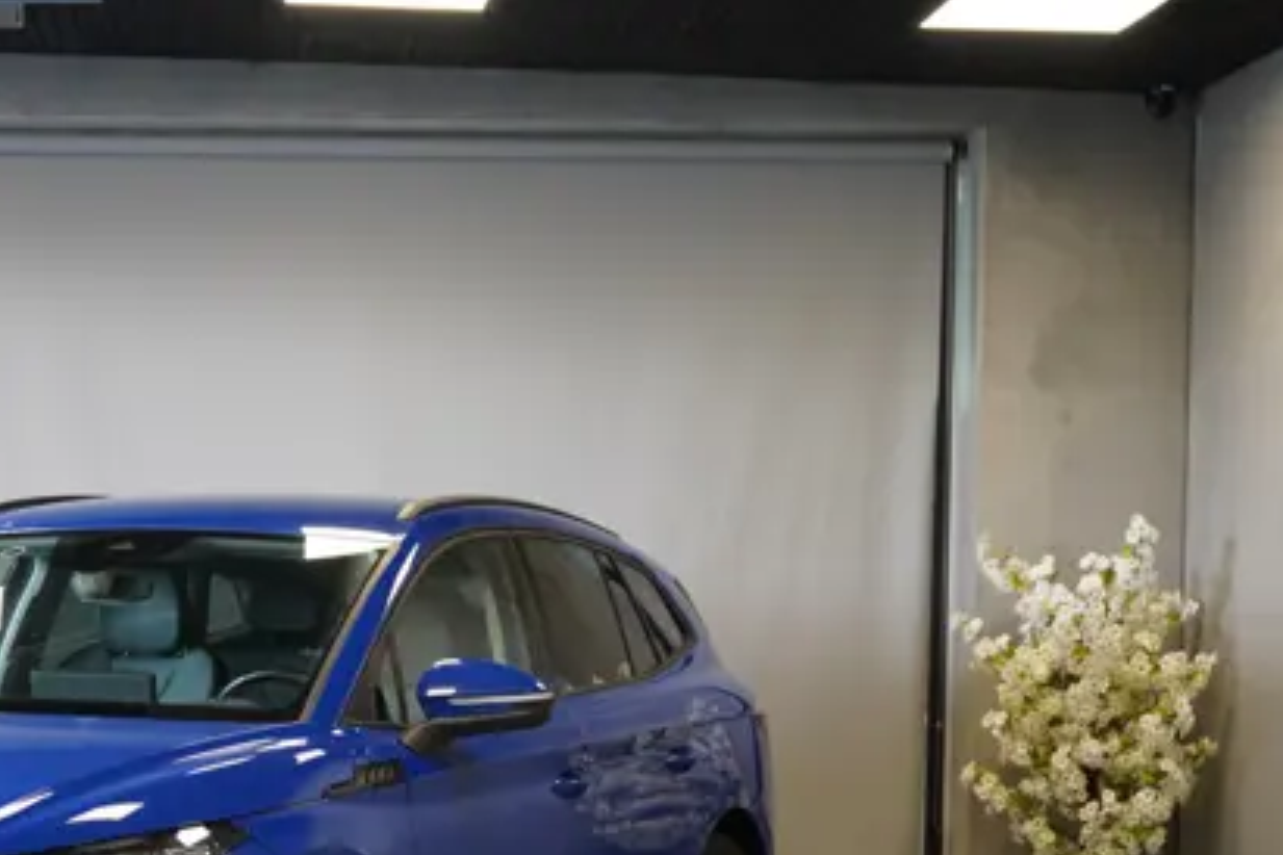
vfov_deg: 14.9
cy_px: 746
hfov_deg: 21.9
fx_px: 3243
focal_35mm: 91
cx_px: 169
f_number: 5
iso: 2000
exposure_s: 1/160
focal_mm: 52
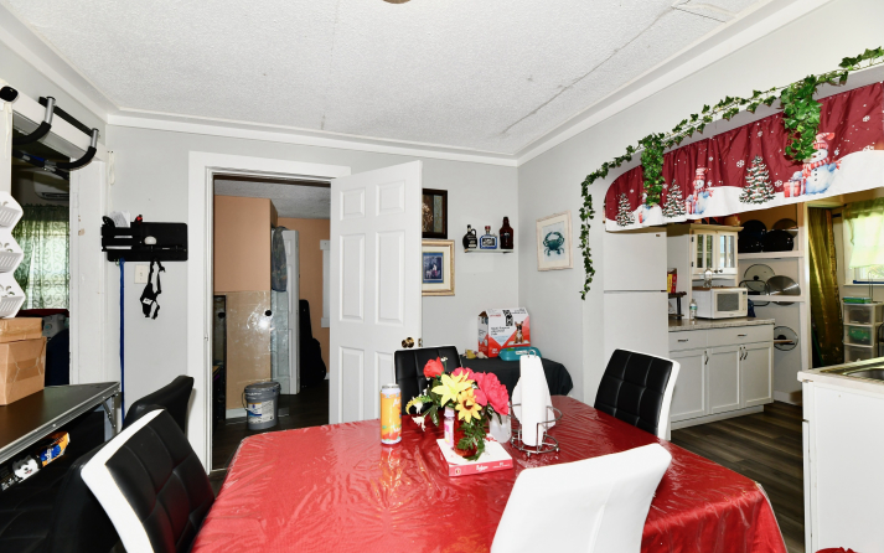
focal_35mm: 15
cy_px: 286
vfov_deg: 74.8
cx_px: 441
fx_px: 361
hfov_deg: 101.4
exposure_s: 1/60
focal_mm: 14
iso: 640
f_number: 6.3
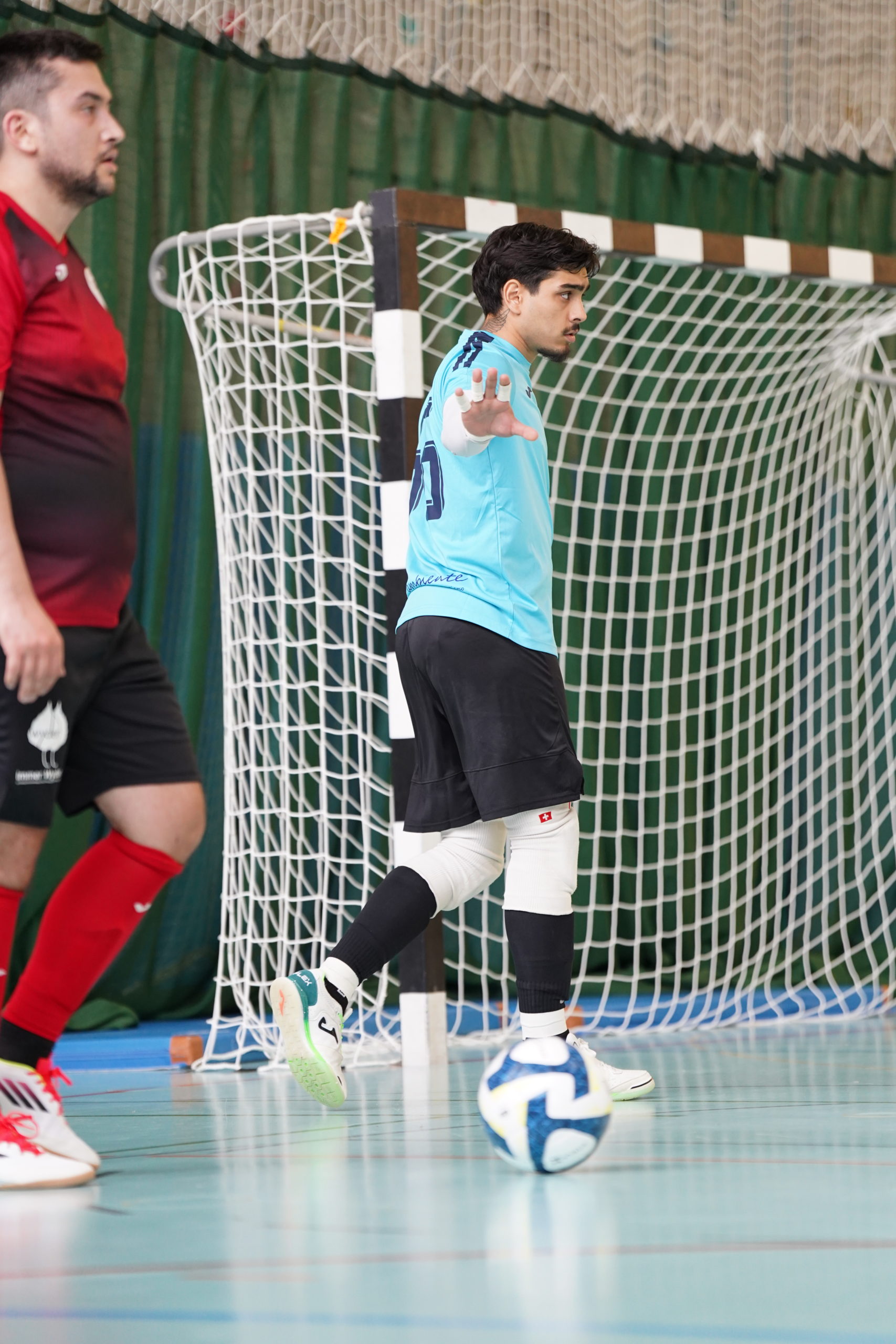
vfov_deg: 15.2
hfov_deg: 10.2
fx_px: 5039
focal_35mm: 135
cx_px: 448
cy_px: 672
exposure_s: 1/1000
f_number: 2.8
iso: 2000
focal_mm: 135
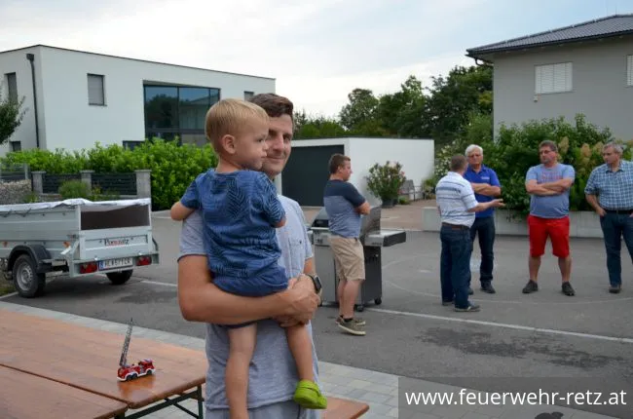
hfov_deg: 53.2
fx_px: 631
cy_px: 210
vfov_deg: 36.7
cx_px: 316
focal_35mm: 36
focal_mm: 24
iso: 360
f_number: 5.6
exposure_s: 1/125
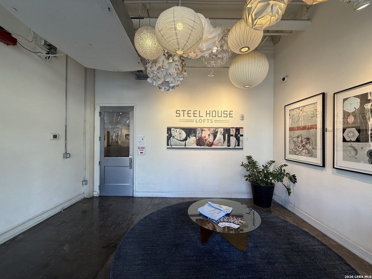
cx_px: 186
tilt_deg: +0.3
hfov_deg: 102.1
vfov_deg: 85.7
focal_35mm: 14
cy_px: 140
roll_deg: -0.9
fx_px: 150
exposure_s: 1/120
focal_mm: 2.22
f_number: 2.2
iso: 100
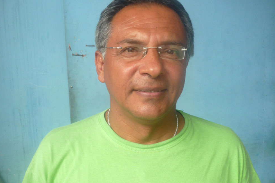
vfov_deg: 37.8
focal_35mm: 35
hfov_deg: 54.4
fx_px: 267
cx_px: 138
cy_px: 82
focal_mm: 5.5
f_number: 2.8
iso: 100
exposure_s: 1/60
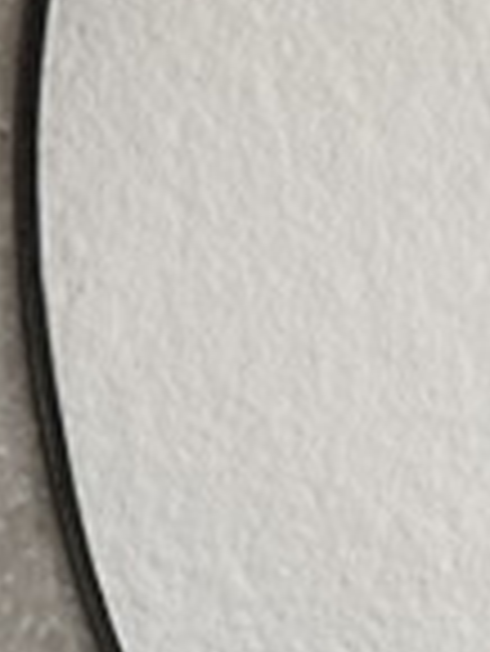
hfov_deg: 4.3
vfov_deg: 5.8
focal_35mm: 338
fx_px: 6370
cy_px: 616
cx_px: 998
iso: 80
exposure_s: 1/100
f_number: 1.78
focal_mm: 6.86
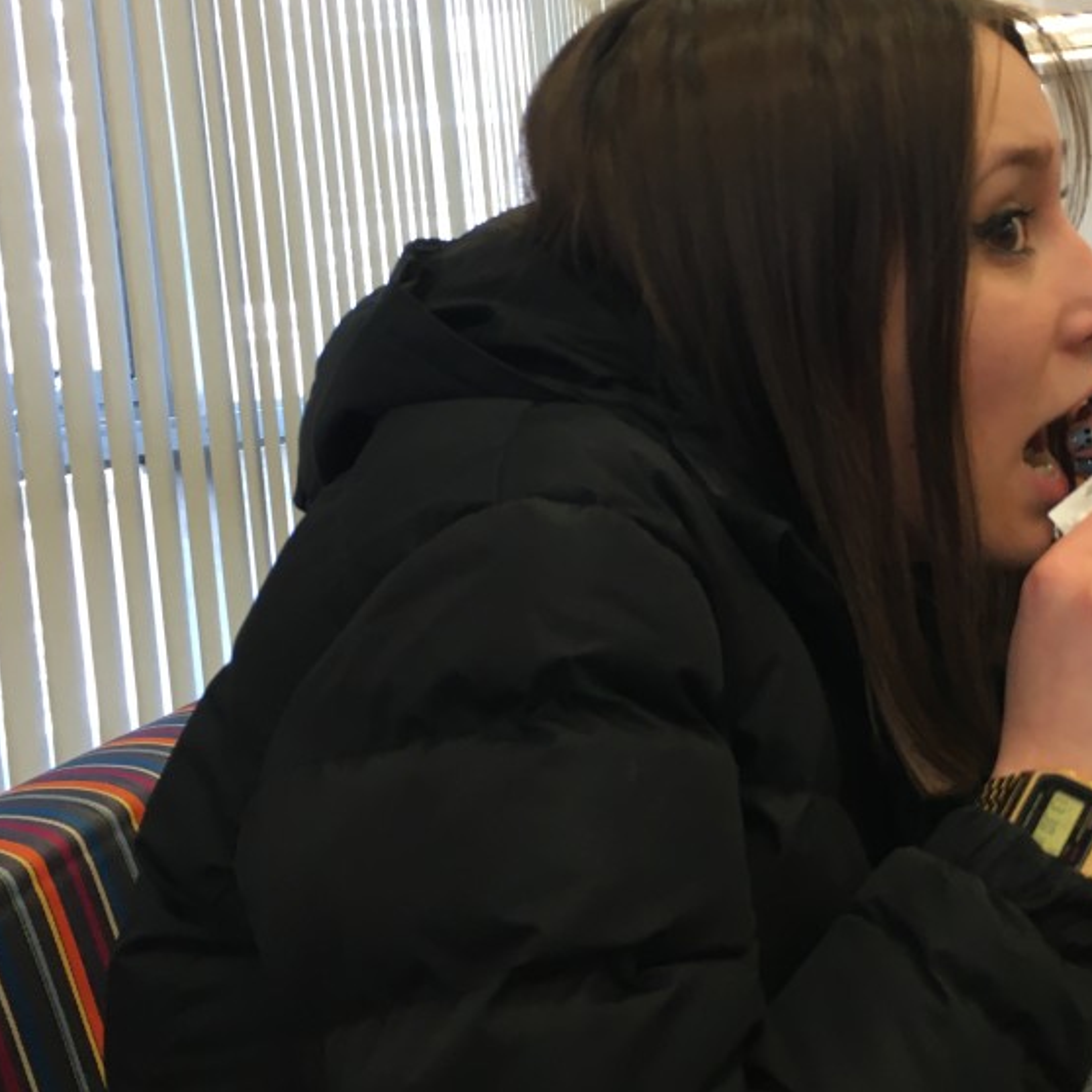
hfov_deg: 35.7
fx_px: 1677
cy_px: 499
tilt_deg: -3.5
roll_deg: +3.2
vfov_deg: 36.0
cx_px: 738
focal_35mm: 47
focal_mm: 4.15
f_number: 2.2
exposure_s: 1/33
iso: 64
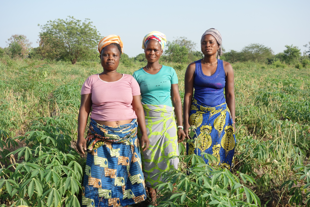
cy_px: 104
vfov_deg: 28.7
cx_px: 155
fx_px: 405
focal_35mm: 47
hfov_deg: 41.9
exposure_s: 1/250
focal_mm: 17.4
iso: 125
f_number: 5.6
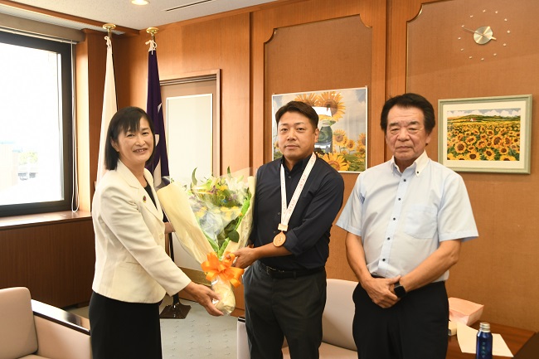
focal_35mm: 37
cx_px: 270
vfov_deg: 35.9
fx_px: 554
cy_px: 180
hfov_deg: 51.9
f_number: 7.1
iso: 1000
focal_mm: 25
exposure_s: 1/100
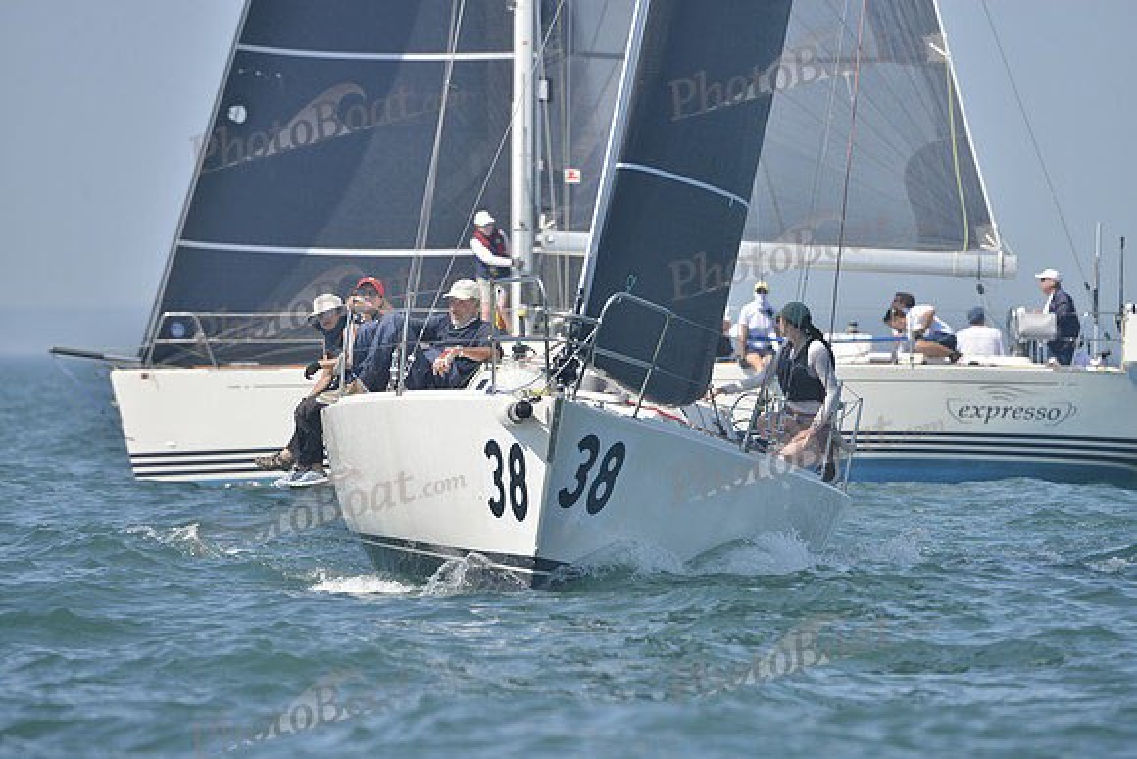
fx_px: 7581
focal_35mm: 240
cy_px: 380
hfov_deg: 8.6
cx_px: 568
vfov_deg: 5.7
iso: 280
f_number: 6.3
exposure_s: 1/1000
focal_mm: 240
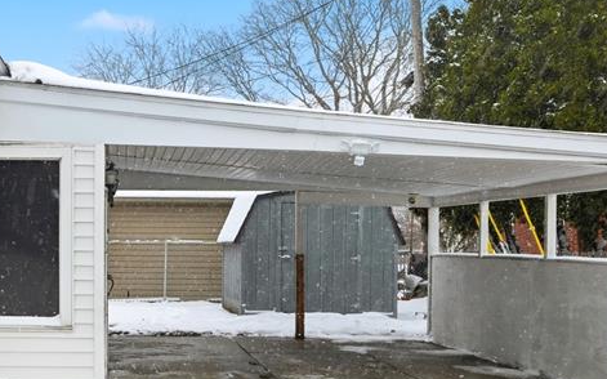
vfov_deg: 20.9
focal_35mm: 62
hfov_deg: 31.7
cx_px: 82
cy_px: 236
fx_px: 1025
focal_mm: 28
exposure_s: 1/8000
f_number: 8
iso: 400
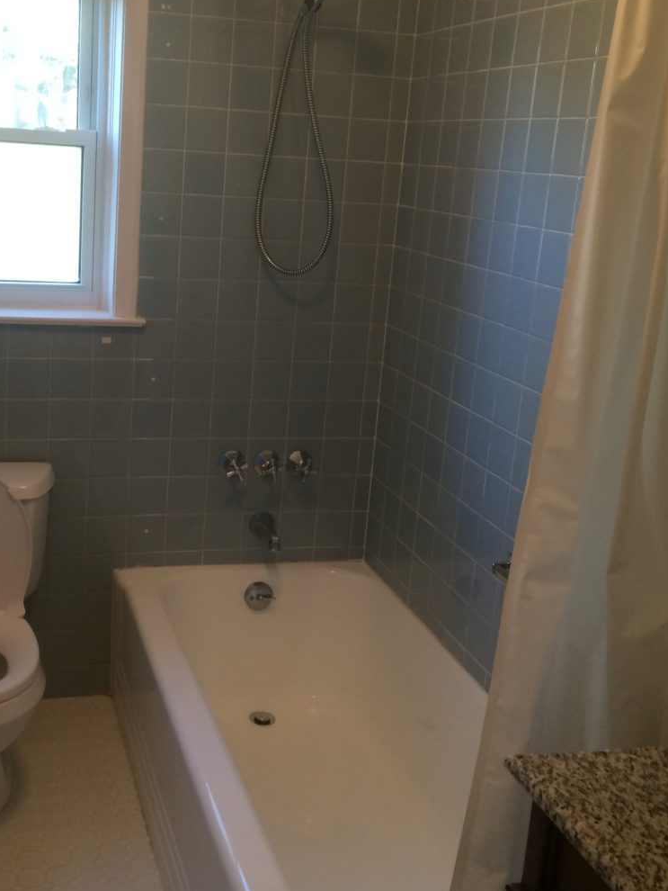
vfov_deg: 45.7
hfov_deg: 34.8
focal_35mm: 41
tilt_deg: -14.7
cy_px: 403
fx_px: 1054
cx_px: 223
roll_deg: -1.7
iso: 80
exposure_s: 1/30
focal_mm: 4.15
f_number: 2.2
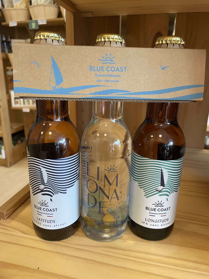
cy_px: 140
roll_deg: +0.6
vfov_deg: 67.3
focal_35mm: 26
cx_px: 104
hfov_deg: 53.1
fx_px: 209
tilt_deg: -15.9
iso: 80
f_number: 1.6
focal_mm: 4.2
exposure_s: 1/50
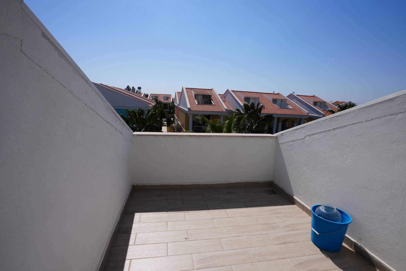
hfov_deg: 93.3
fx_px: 192
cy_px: 136
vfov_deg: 70.4
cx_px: 203
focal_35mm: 17
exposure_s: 1/320
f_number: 10
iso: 100
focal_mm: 17
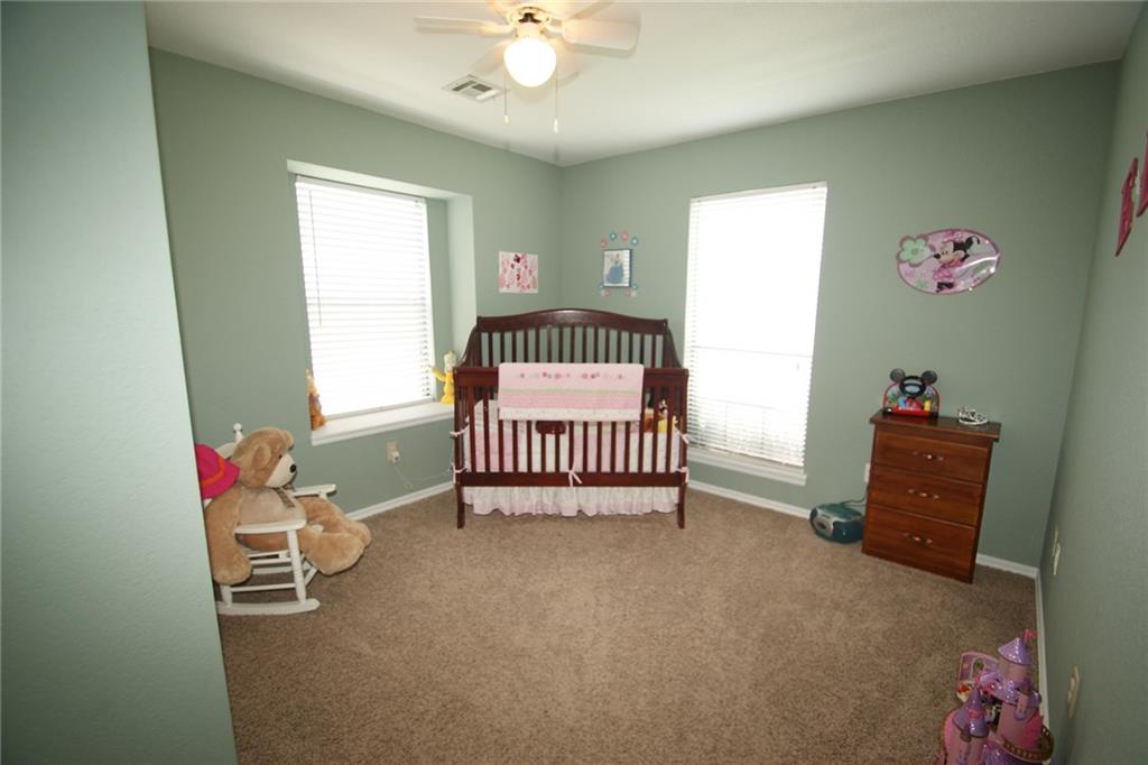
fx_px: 478
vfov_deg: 77.3
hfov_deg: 100.4
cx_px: 574
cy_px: 382
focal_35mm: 15
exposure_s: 1/25
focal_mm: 10
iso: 100
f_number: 3.5
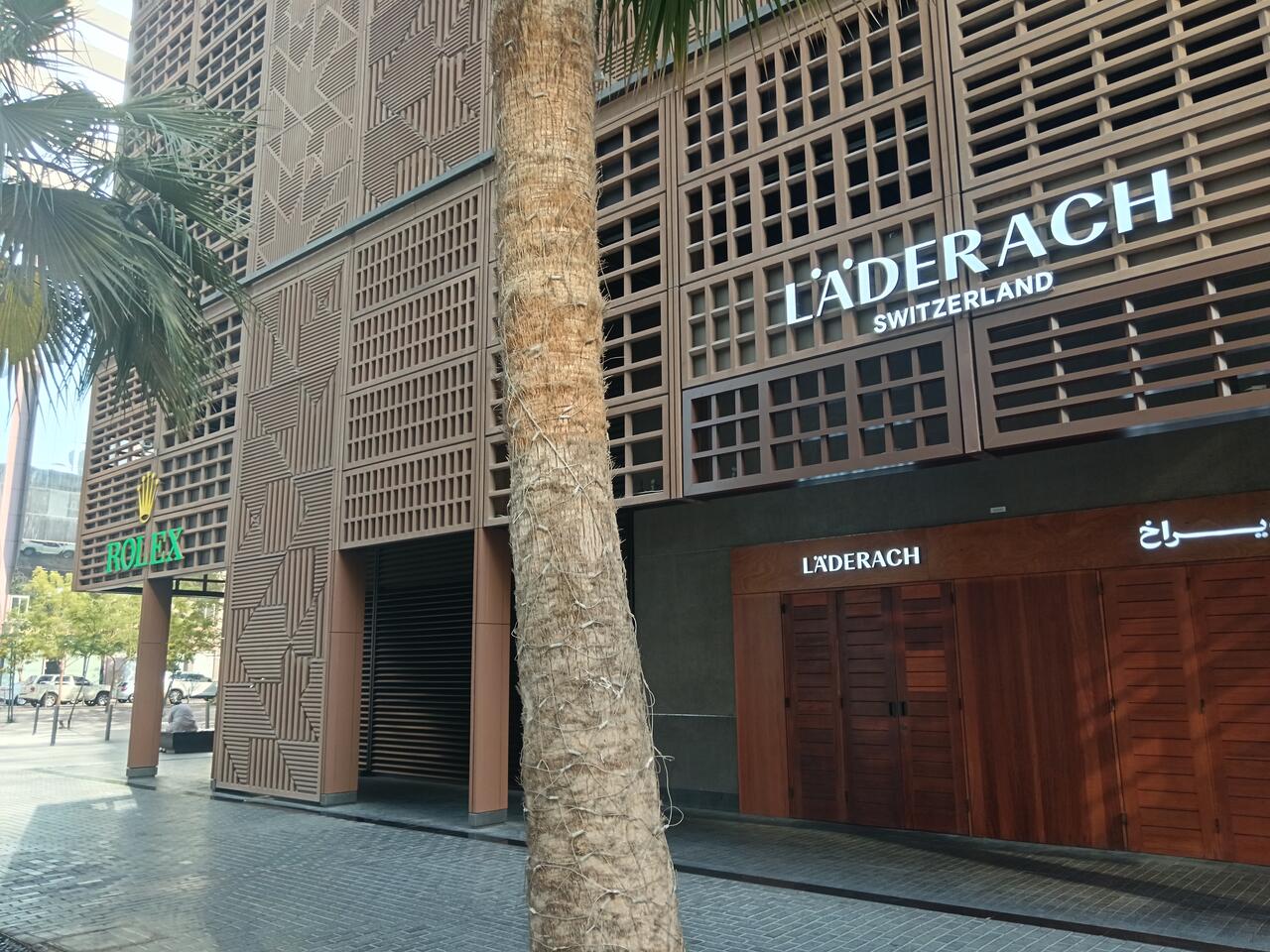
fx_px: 991
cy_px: 476
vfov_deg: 51.4
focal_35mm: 27
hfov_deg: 65.3
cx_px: 635
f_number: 1.9
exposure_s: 1/100
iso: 144
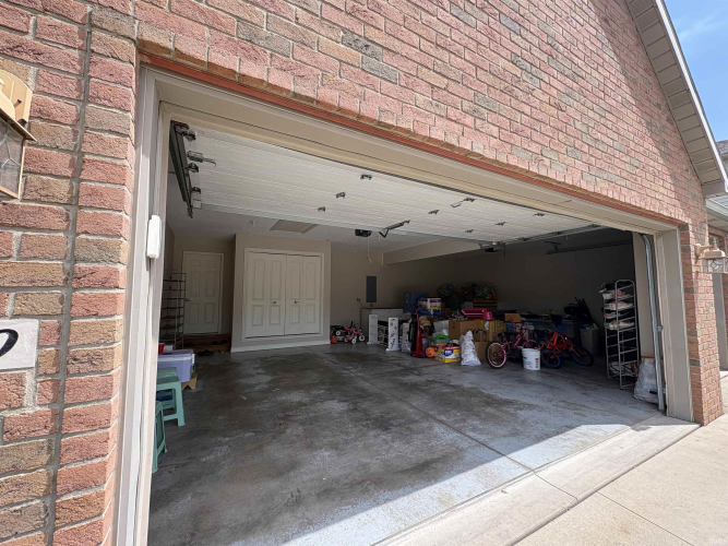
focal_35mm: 14
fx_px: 294
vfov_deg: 85.7
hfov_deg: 102.1
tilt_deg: +5.1
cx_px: 364
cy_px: 273
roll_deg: +0.4
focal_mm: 2.22
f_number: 2.2
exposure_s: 1/361
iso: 40
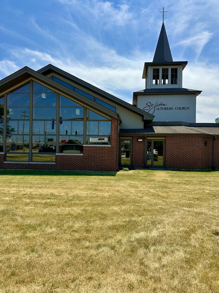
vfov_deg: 71.6
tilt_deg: -1.5
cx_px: 110
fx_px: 202
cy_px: 146
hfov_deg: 56.8
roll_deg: -0.7
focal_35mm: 24
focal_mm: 6.86
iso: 80
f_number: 1.78
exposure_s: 1/5848
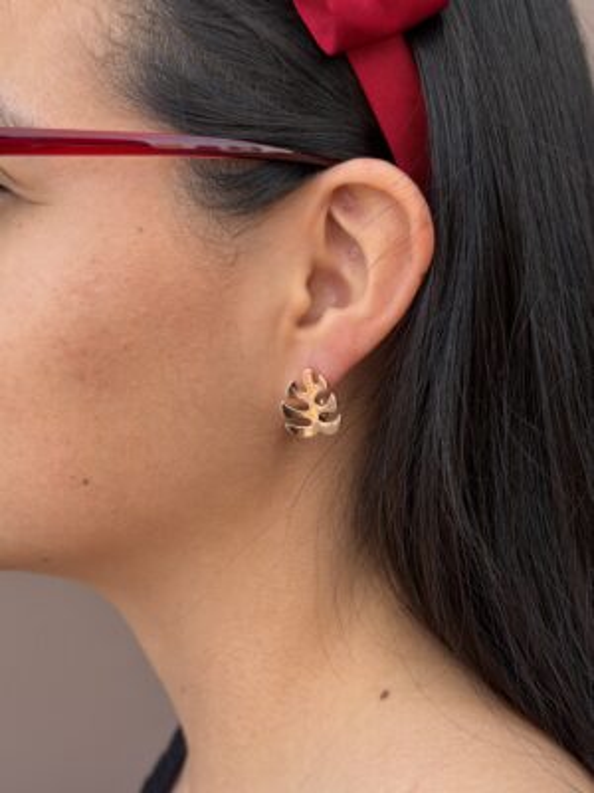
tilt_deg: -8.1
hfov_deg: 30.3
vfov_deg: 39.7
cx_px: 297
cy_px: 396
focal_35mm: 48
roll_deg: +1.3
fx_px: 1098
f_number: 1.78
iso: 64
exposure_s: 1/557
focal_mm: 6.76
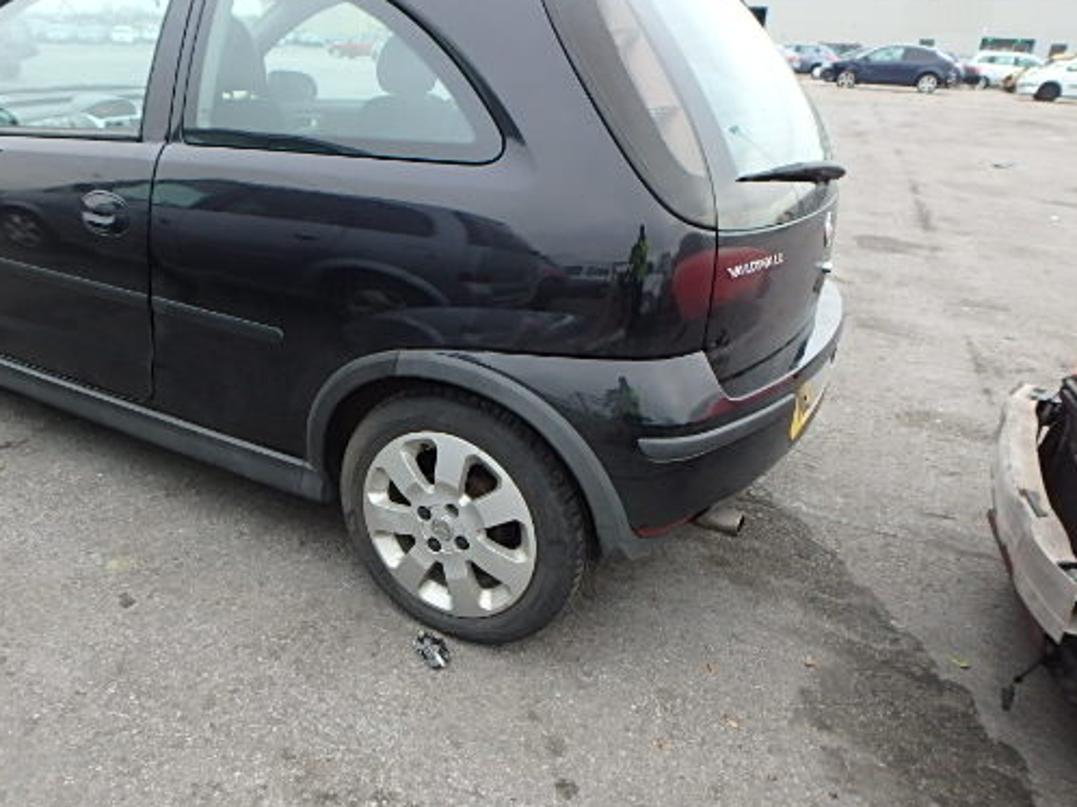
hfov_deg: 64.9
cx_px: 441
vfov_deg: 51.3
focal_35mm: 27
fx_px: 840
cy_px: 437
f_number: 3.5
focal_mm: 3.7
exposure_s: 1/50
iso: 200
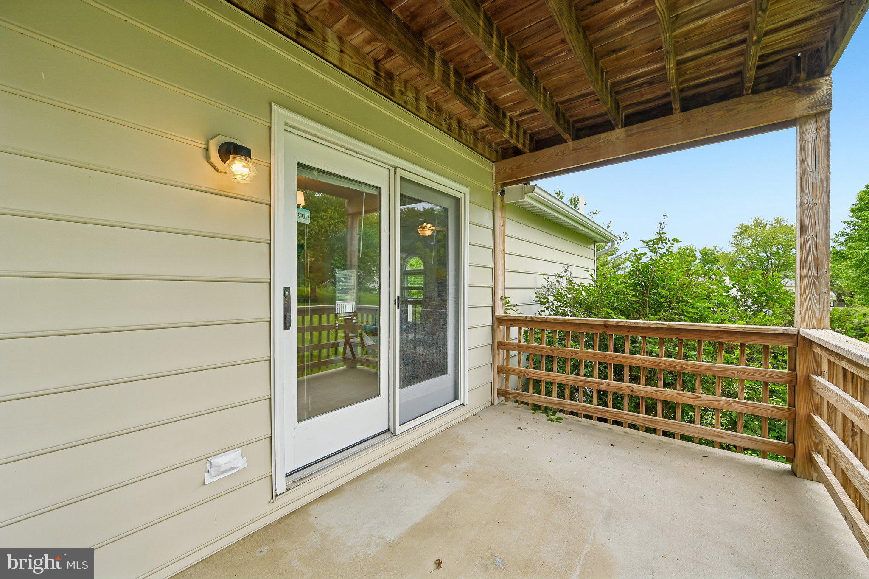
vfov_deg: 81.2
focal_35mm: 14
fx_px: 338
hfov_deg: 104.3
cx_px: 434
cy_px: 290
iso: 100
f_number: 8
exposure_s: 1/60
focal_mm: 14
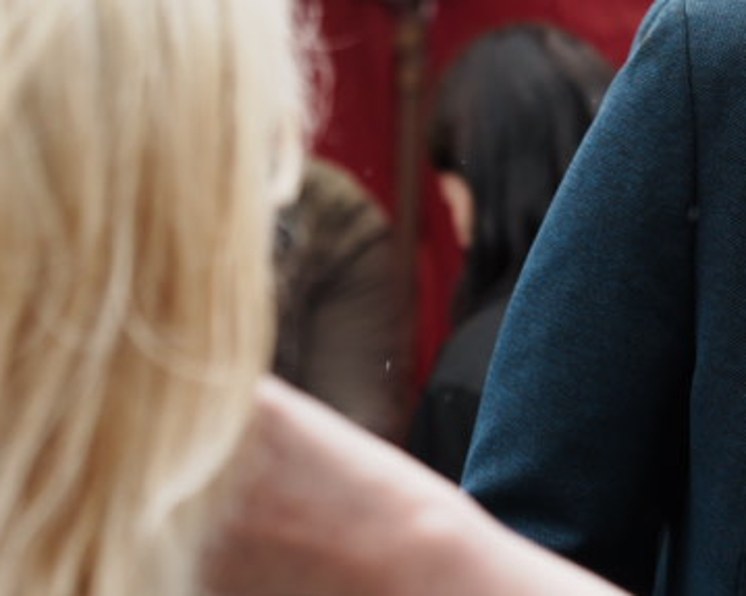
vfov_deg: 10.4
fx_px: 3267
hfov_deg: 12.8
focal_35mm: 148
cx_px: 794
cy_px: 307
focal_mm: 35
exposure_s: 1/1250
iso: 100
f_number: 2.2
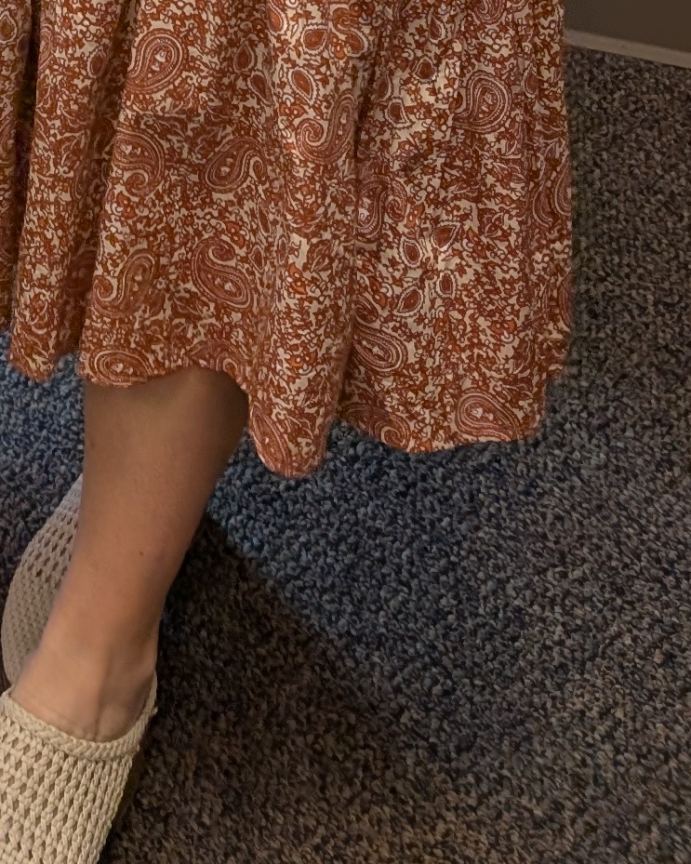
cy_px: -1021
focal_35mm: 103
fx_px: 2633
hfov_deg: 13.6
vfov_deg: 14.4
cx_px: -507
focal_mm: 6.9
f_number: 1.68
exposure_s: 1/60
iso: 24
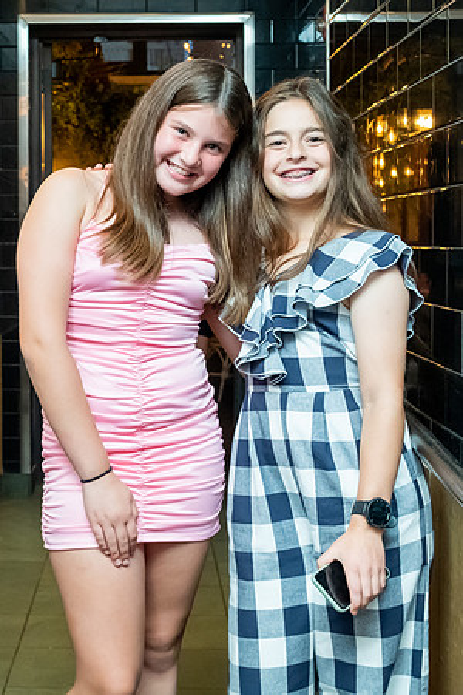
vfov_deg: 31.7
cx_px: 105
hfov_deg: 21.3
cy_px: 277
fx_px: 1218
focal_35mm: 63
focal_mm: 23
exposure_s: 1/125
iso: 1600
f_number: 4
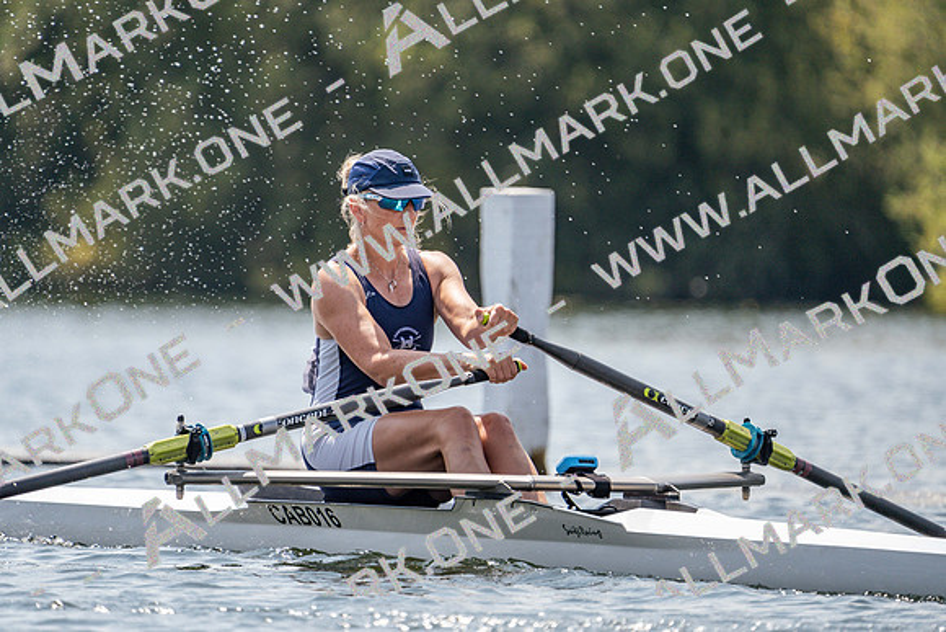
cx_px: 473
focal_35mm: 600
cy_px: 316
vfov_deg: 2.3
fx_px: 15770
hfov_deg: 3.4
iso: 320
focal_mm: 600
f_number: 6.3
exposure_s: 1/1600
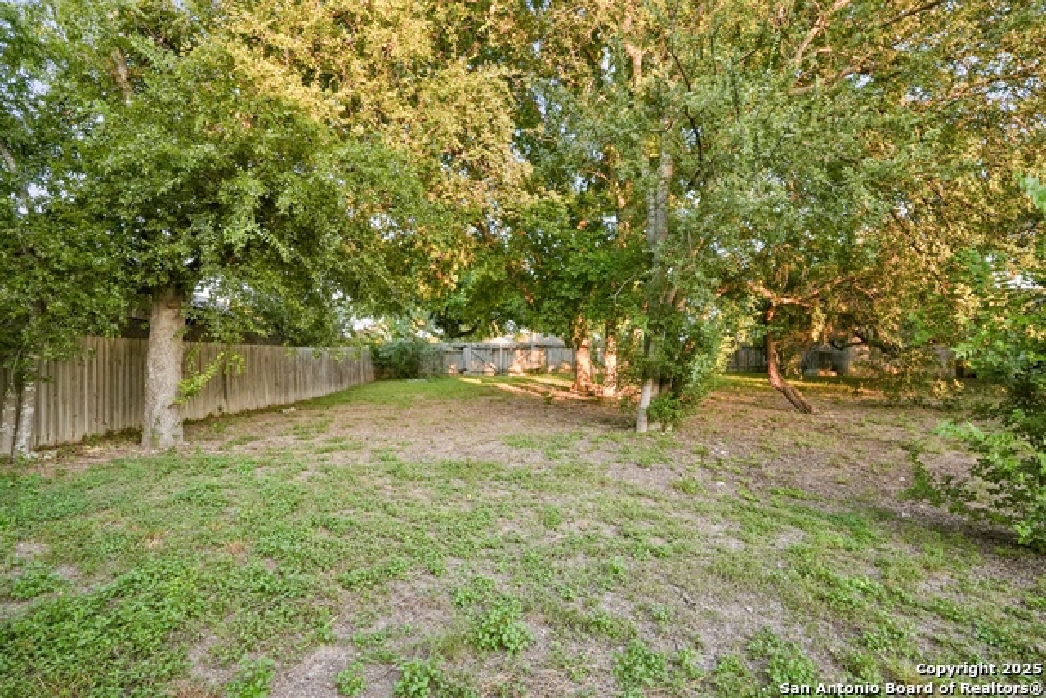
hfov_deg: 100.4
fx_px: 436
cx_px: 523
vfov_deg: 77.4
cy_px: 349
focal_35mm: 15
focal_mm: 10
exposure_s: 1/40
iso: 250
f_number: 8
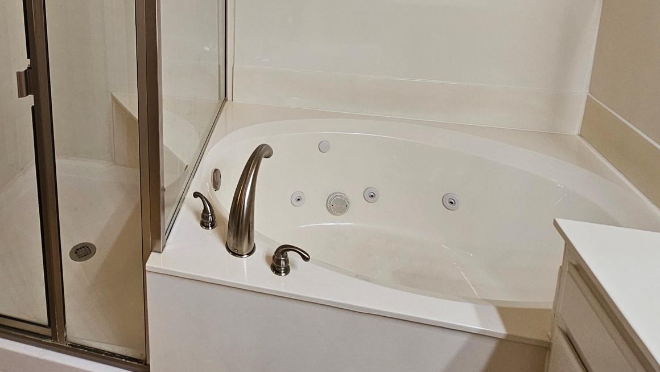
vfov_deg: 39.5
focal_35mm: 25
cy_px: -15
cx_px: 191
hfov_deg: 70.5
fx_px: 438
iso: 160
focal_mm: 2.2
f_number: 2.2
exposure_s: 1/60
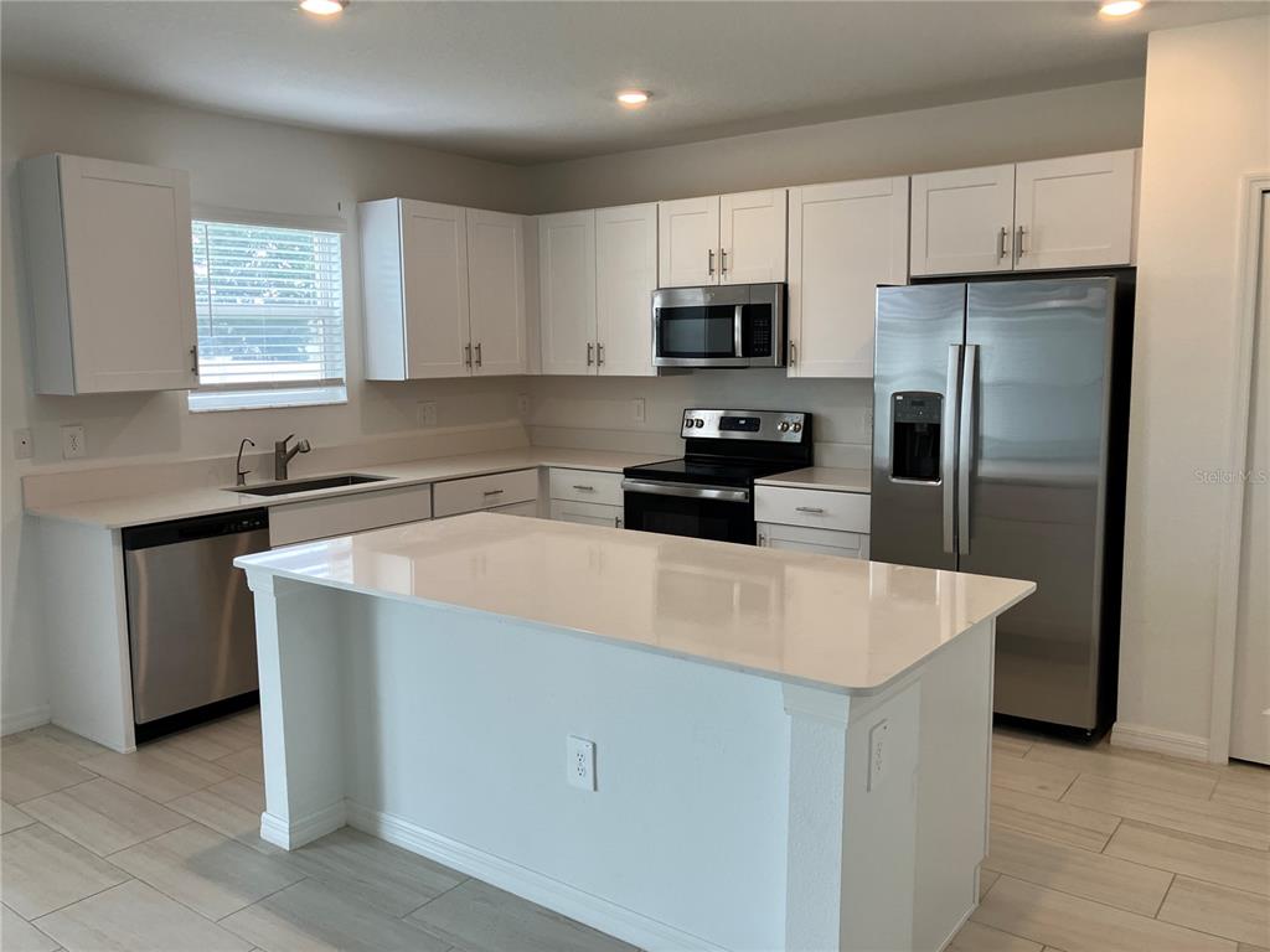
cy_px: 476
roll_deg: +1.5
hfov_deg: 63.4
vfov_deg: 49.7
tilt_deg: -6.2
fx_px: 1027
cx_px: 635
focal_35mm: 28
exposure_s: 1/120
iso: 80
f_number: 1.8
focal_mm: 3.99
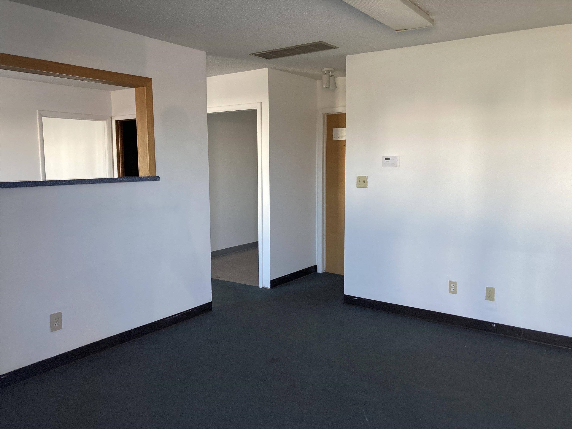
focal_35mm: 28
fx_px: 463
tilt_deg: -8.1
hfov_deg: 63.4
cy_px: 214
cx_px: 286
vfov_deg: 49.7
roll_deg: -0.4
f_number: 1.8
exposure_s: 1/62
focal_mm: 3.99
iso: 80
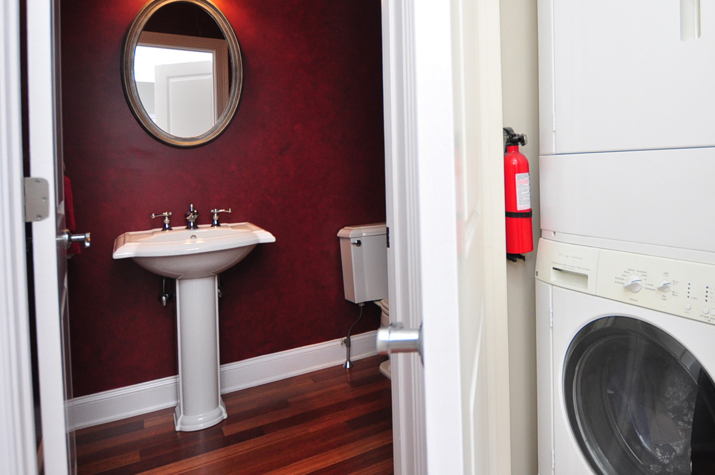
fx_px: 456
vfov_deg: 54.6
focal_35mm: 23
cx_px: 462
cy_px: 192
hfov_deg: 74.4
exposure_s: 1/80
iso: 400
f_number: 3.5
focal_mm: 10
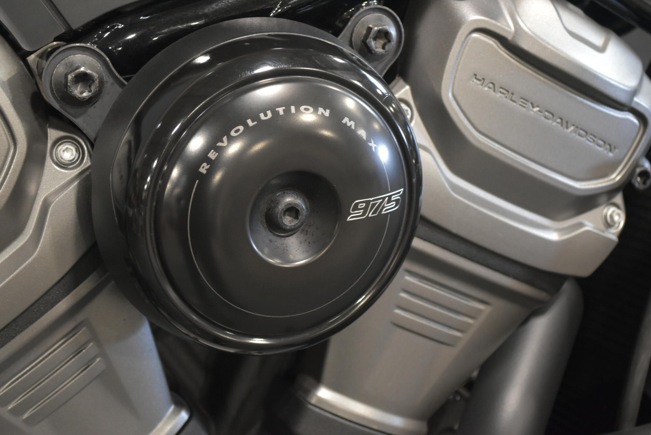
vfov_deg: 20.2
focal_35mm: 68
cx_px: 326
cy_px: 218
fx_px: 1221
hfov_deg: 29.9
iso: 1600
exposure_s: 1/13
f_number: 5.3
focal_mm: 45
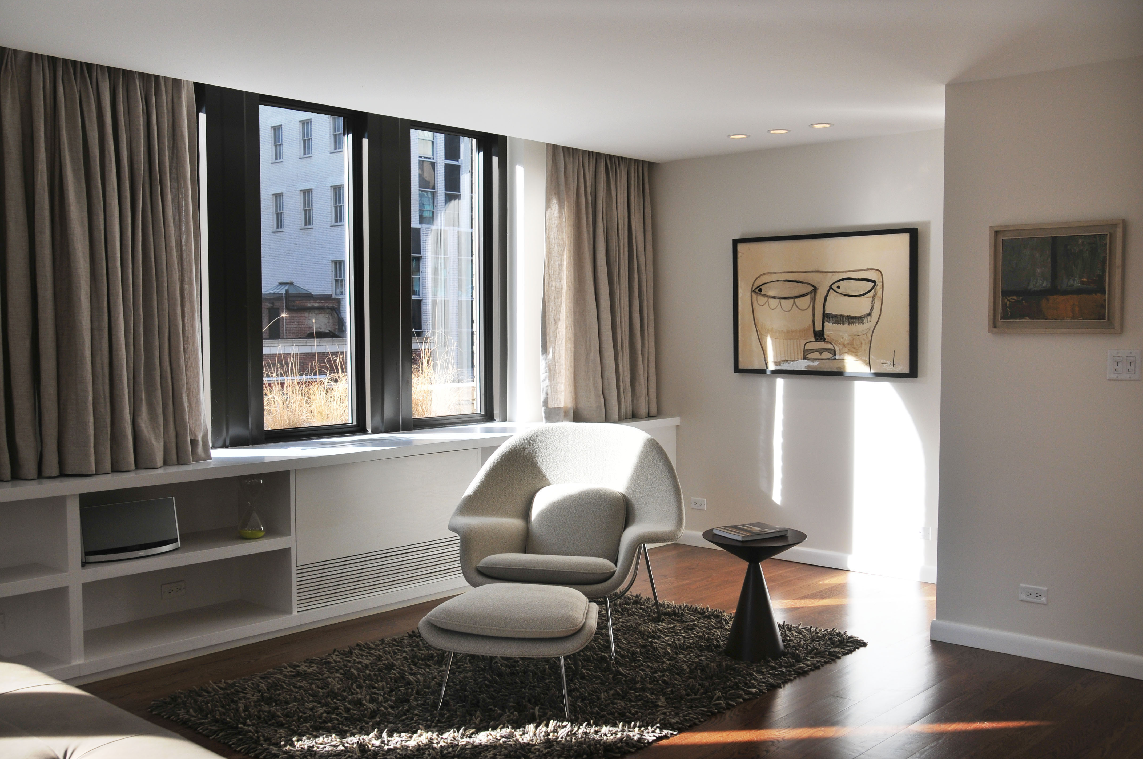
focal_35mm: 36
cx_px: 572
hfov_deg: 53.2
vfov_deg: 36.8
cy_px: 380
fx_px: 1142
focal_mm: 24
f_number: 8
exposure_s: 1/200
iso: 250
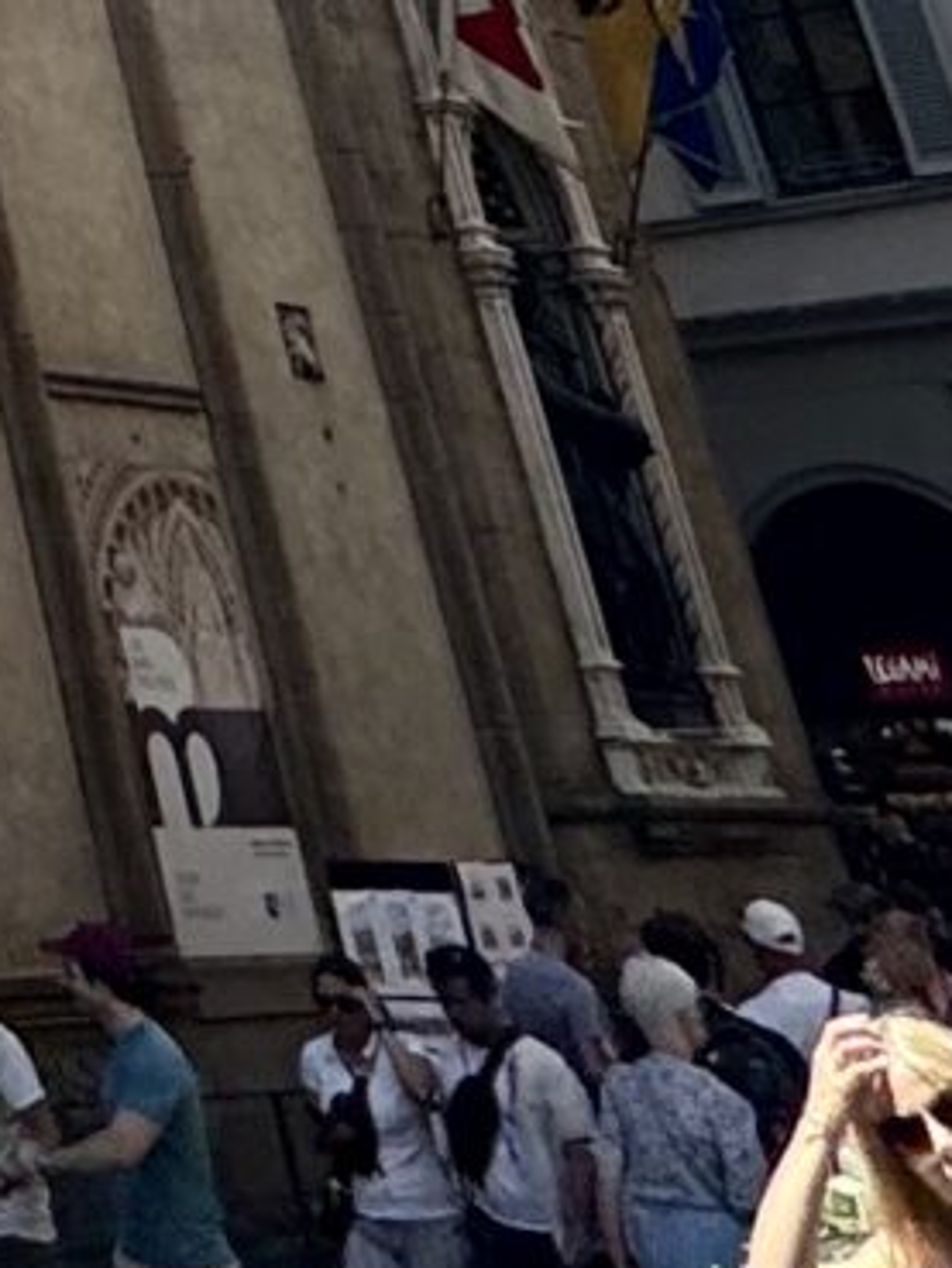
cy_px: -1210
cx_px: -1615
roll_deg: +1.7
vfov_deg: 16.1
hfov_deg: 11.4
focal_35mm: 97
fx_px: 3555
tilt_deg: +31.6
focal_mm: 2.22
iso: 50
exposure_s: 1/944
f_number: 2.2
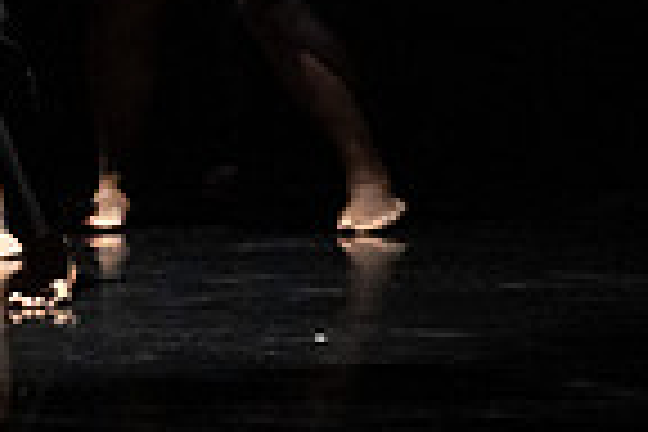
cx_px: -353
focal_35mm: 366
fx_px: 6587
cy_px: -495
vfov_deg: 3.7
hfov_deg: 5.6
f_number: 3.5
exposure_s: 1/320
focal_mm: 75
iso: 6400
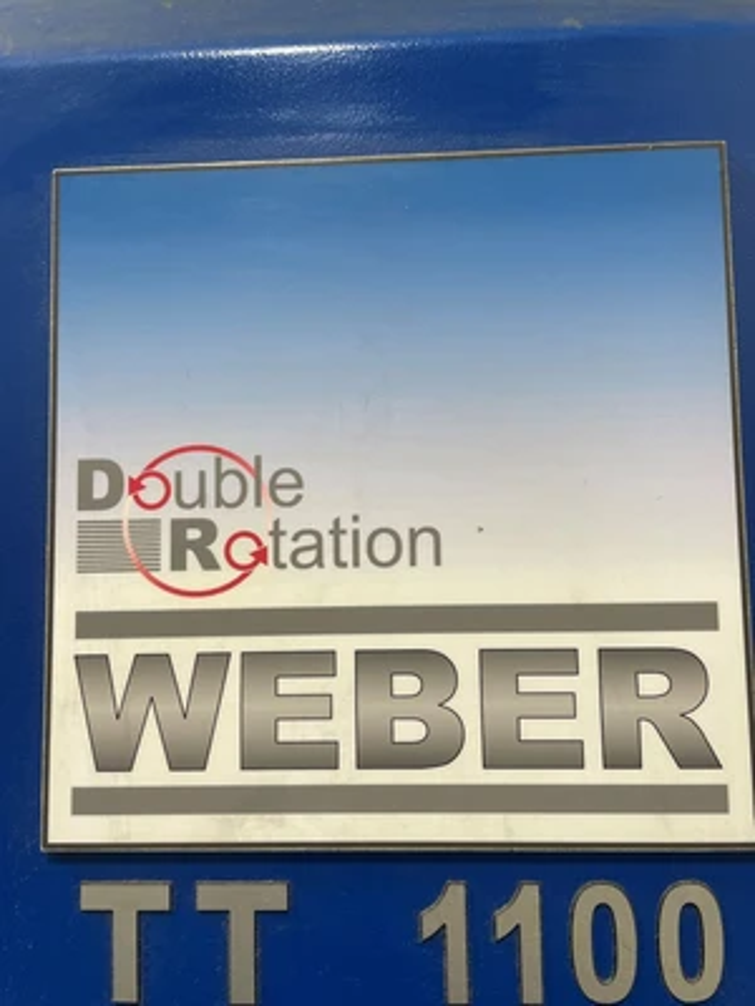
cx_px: 378
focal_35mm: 26
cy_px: 503
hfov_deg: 53.1
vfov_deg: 67.3
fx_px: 756
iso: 80
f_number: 1.6
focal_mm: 4.2
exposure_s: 1/60
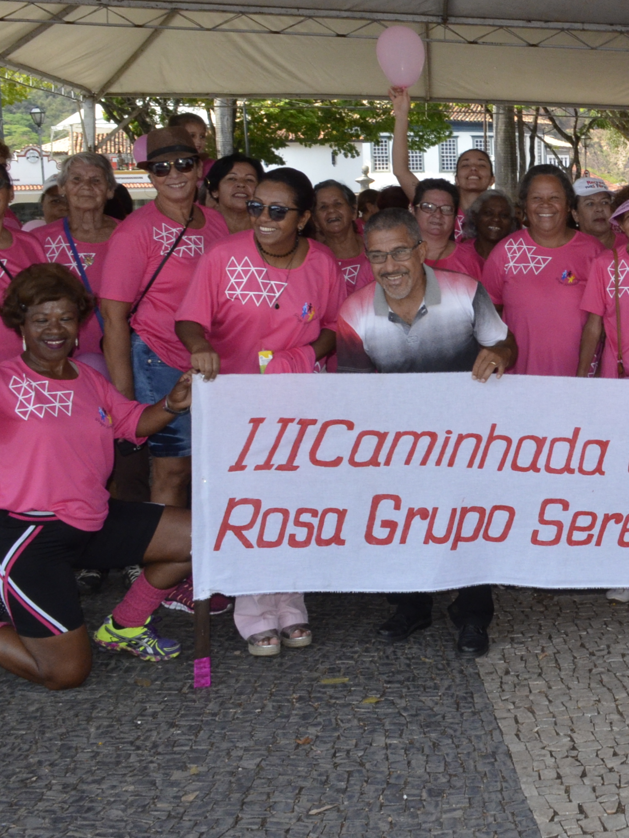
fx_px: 1260
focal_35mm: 52
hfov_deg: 26.0
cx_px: 687
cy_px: 289
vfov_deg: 36.5
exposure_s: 1/200
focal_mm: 18
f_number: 14
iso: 1250
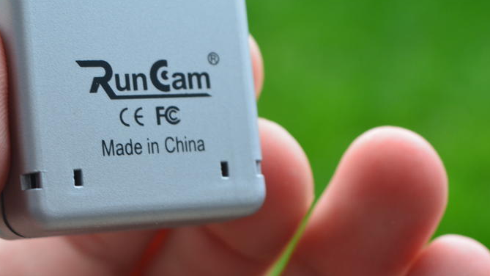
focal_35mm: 106
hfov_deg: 20.2
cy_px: 141
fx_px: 1374
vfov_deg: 11.4
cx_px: 238
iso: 400
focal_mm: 45
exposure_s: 1/25
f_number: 9
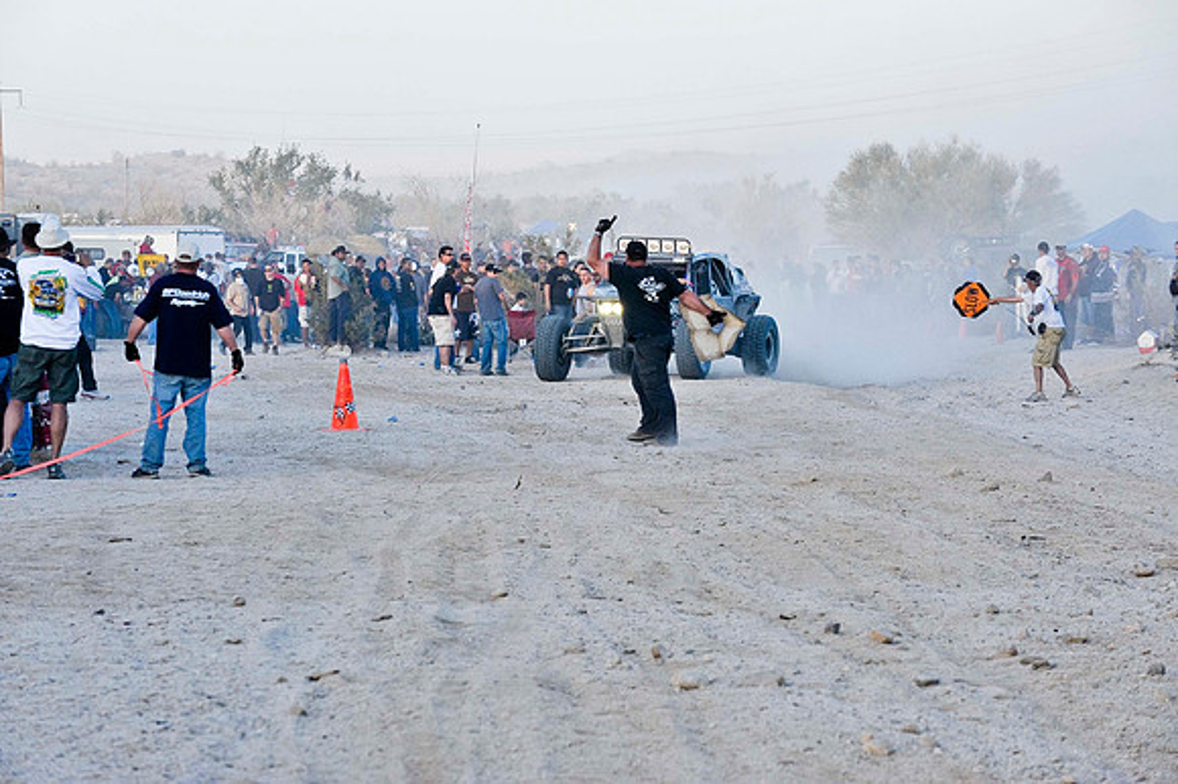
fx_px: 5232
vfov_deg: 8.6
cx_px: 589
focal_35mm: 160
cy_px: 392
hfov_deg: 12.8
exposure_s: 1/500
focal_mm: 160
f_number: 9
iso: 1000
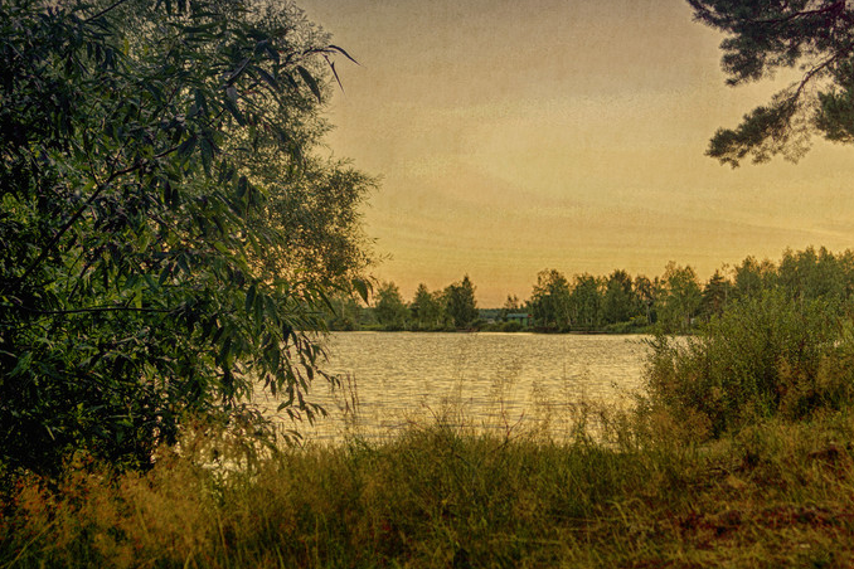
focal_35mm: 70
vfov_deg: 19.5
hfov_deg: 28.9
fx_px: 1652
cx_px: 510
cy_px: 313
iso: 125
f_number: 5
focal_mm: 35
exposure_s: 1/60
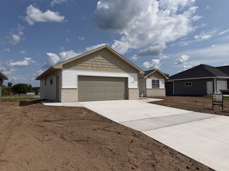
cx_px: 114
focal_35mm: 24
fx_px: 159
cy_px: 86
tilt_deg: +0.7
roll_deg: +1.2
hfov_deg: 71.6
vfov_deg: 56.8
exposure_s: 1/14286
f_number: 1.78
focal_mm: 6.76
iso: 80
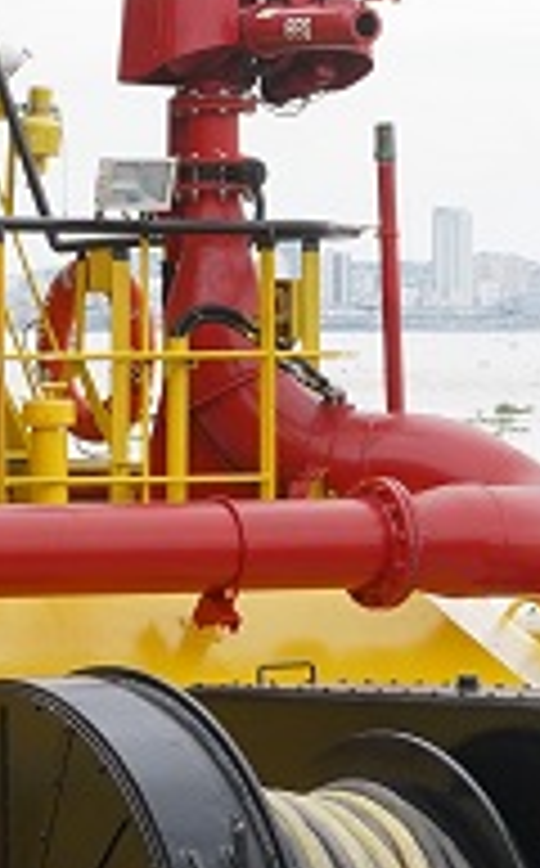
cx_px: -230
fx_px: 5129
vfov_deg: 9.7
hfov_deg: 6.0
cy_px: 319
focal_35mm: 217
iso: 500
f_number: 18
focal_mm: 41
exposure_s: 1/100
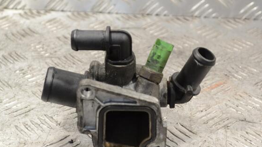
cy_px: 92
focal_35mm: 81
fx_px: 563
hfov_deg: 26.2
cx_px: 123
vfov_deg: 14.9
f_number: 7.1
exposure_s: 1/200
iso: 3200
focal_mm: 48
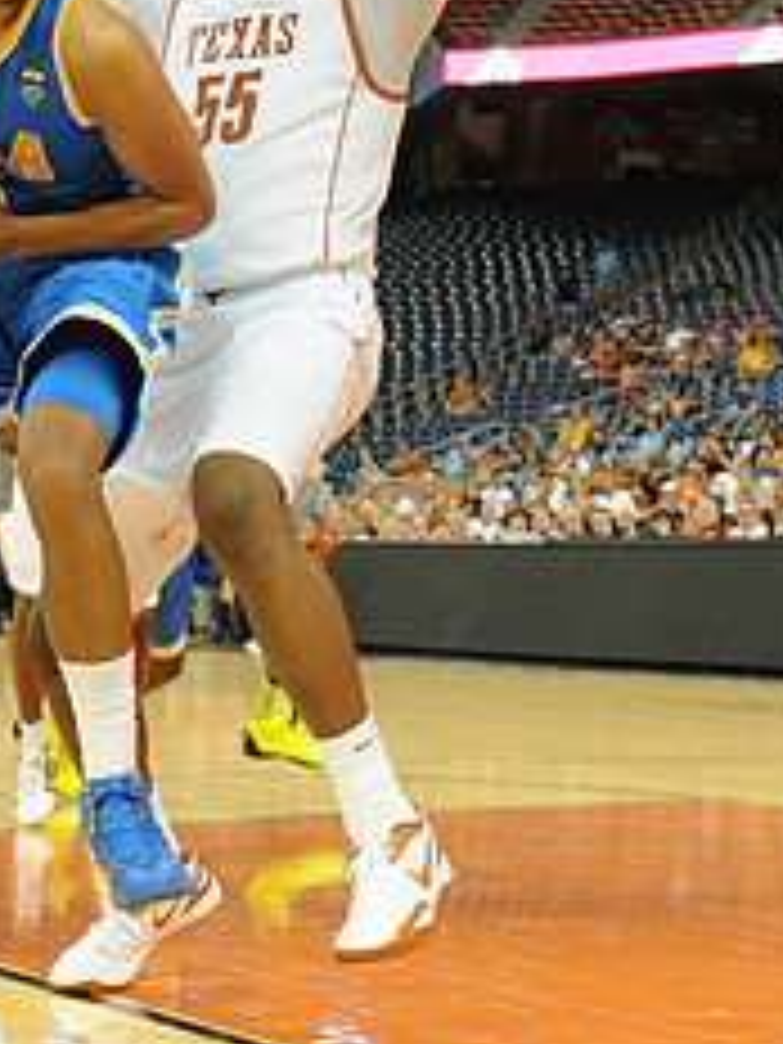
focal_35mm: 77
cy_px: 223
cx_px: 27
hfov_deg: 18.7
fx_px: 2322
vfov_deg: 25.0
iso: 3200
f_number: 2.8
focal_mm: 32
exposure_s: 1/1250
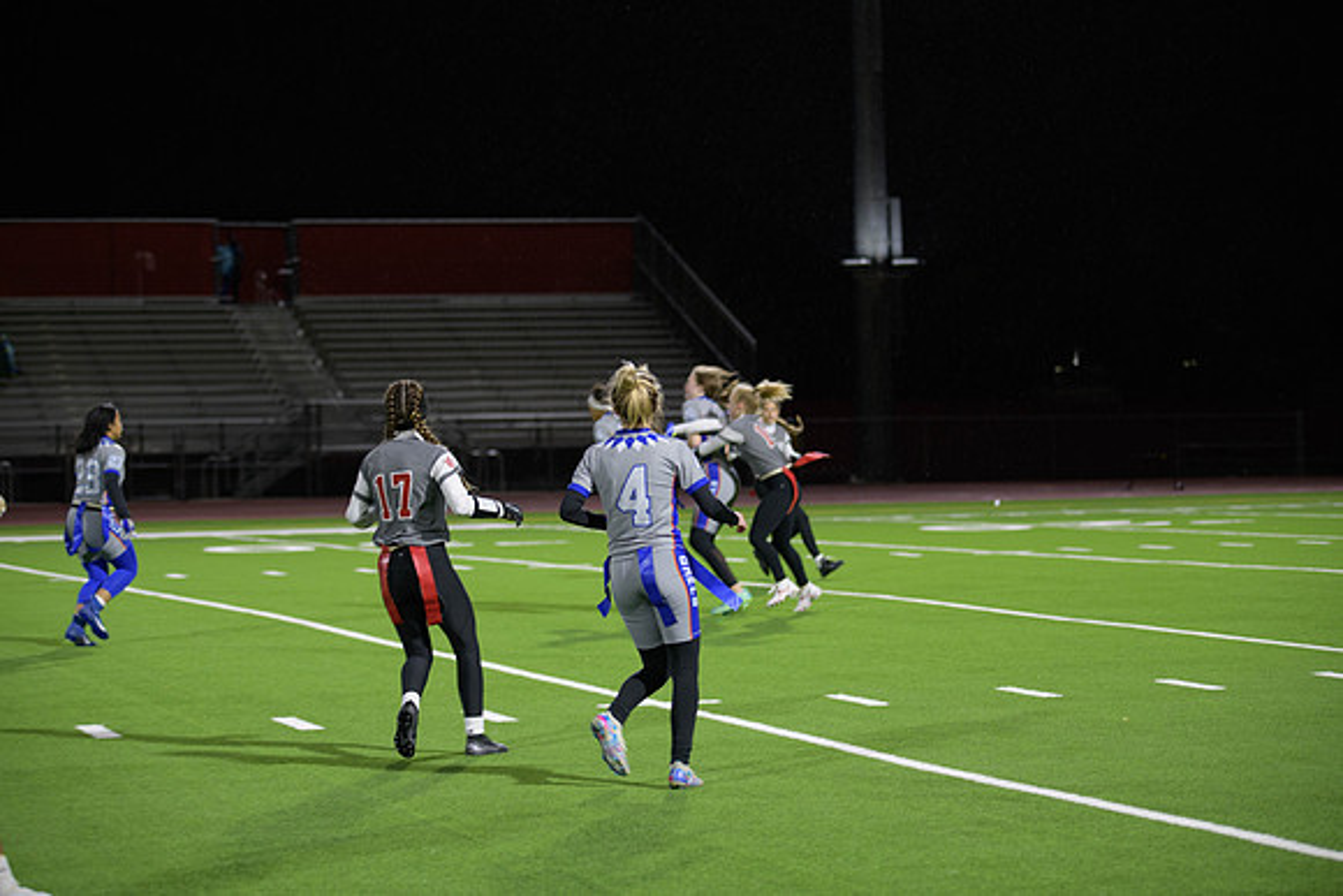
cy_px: 448
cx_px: 672
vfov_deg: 14.9
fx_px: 3433
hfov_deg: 22.1
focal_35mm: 92
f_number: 2.8
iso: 1100
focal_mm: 92
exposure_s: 1/200
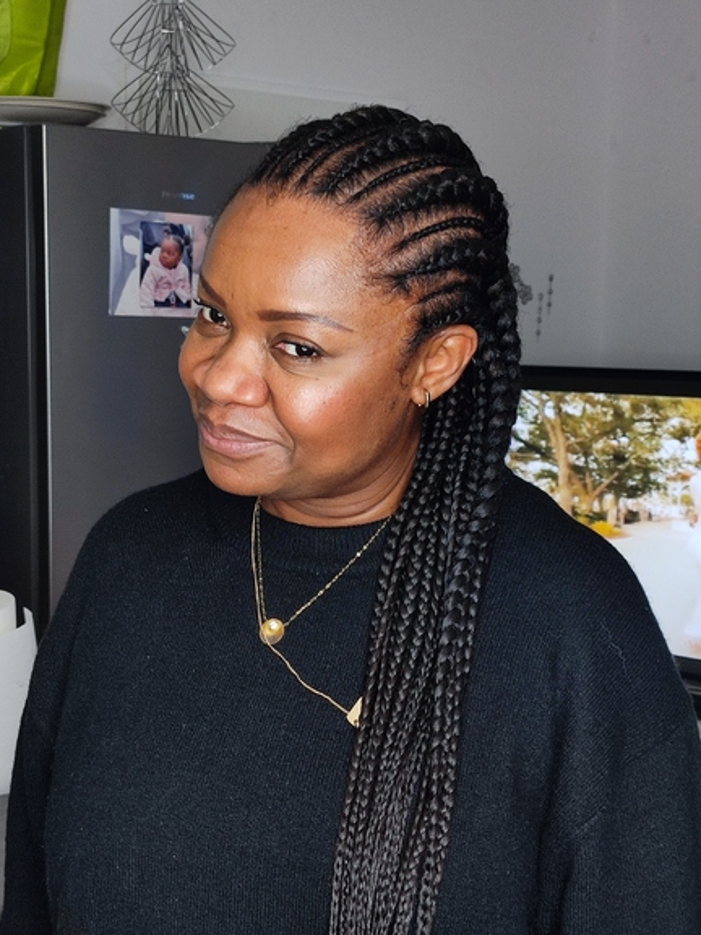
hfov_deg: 54.9
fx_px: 675
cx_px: 341
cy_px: 485
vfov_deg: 69.4
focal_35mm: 25
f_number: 1.89
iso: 501
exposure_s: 1/33
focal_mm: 5.89
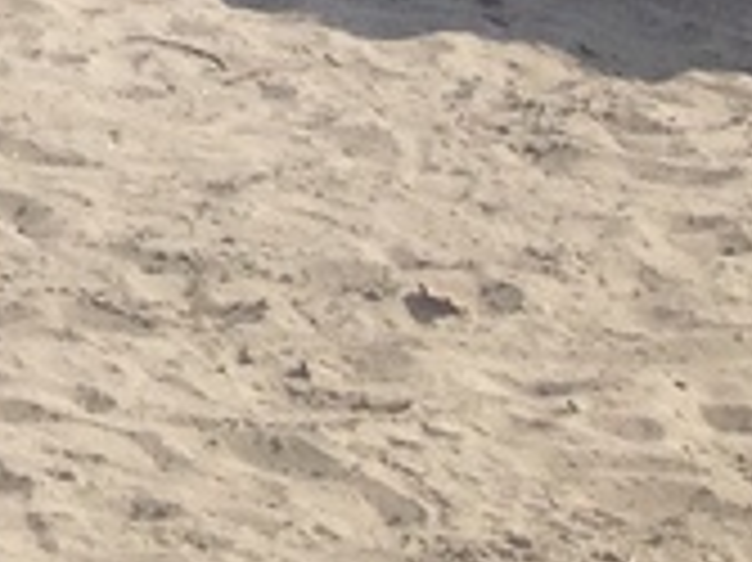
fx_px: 5449
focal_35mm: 251
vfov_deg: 5.5
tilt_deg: -2.9
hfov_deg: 6.8
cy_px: -1146
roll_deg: +1.8
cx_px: -1833
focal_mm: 4.28
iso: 50
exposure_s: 1/1672
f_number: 2.4
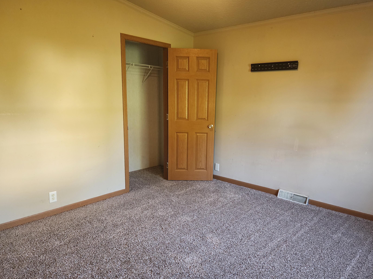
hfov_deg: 69.3
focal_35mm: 25
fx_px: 269
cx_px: 201
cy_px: 140
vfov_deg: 54.9
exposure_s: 1/120
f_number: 1.8
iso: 400
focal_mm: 6.4
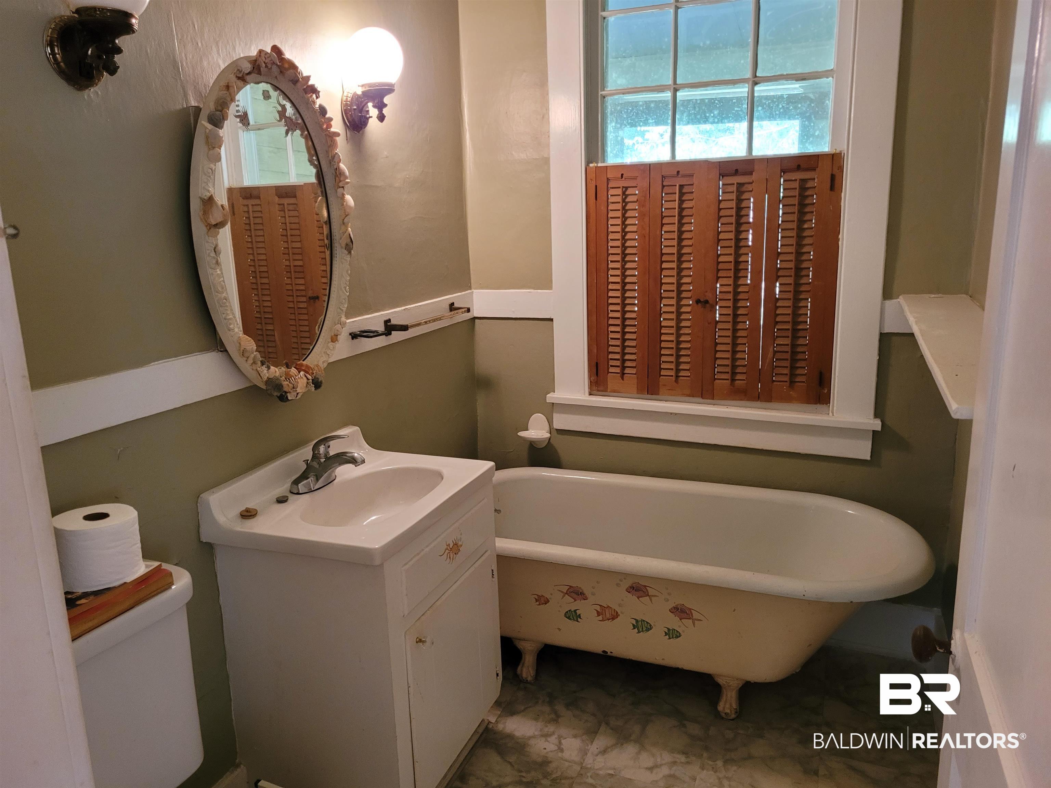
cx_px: 526
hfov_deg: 67.3
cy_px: 394
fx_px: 789
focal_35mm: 26
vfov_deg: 53.1
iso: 400
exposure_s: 1/40
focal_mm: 5.4
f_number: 1.8
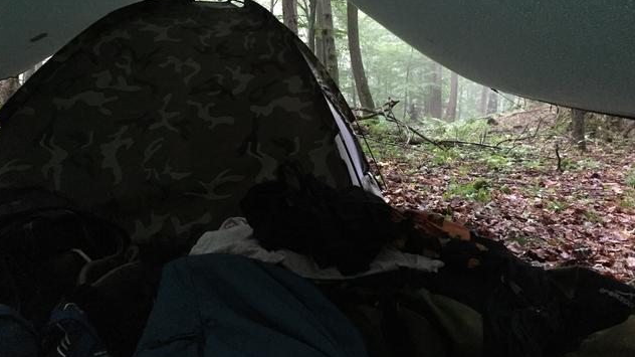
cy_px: 126
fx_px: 539
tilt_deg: -5.7
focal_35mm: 32
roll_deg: -1.4
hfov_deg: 61.0
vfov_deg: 36.3
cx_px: 314
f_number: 2.2
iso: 400
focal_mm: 4.15
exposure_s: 1/17
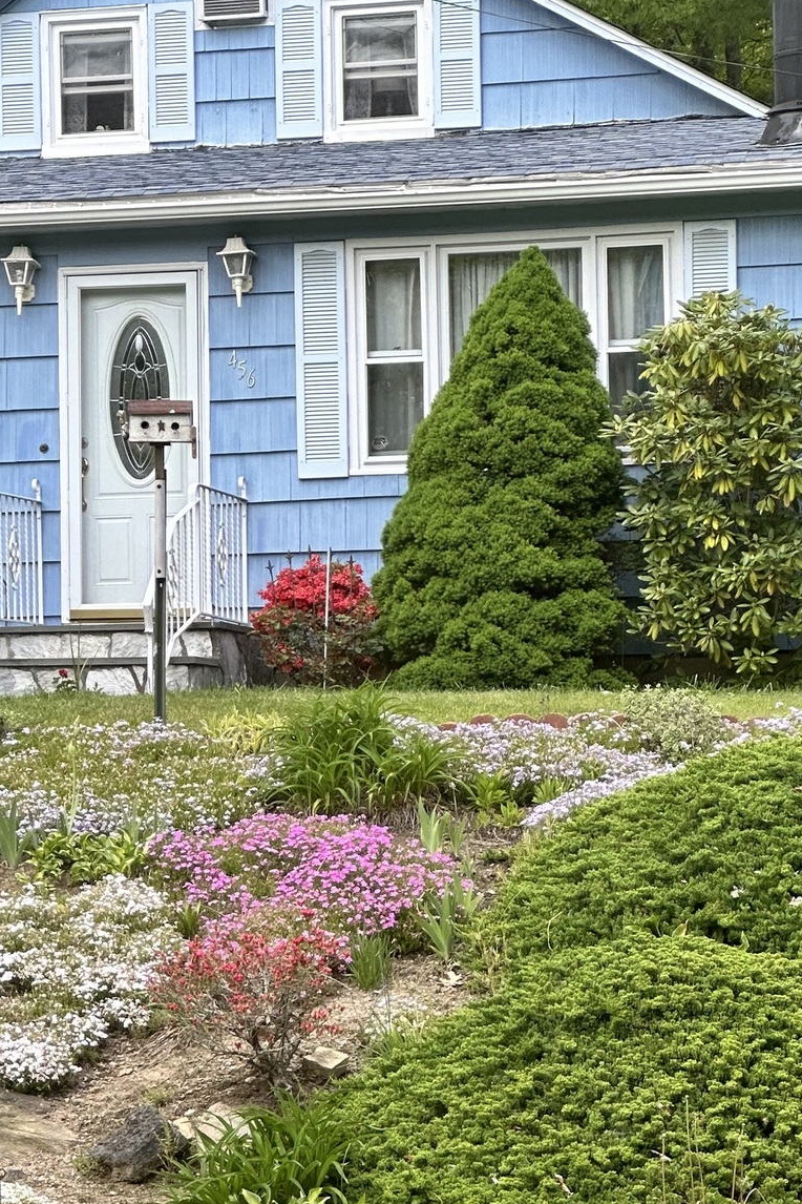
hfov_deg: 8.5
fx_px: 5380
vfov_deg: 12.7
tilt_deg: +1.3
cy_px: 852
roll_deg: +0.6
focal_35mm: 161
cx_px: 149
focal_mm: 9
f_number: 2.8
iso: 40
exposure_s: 1/99
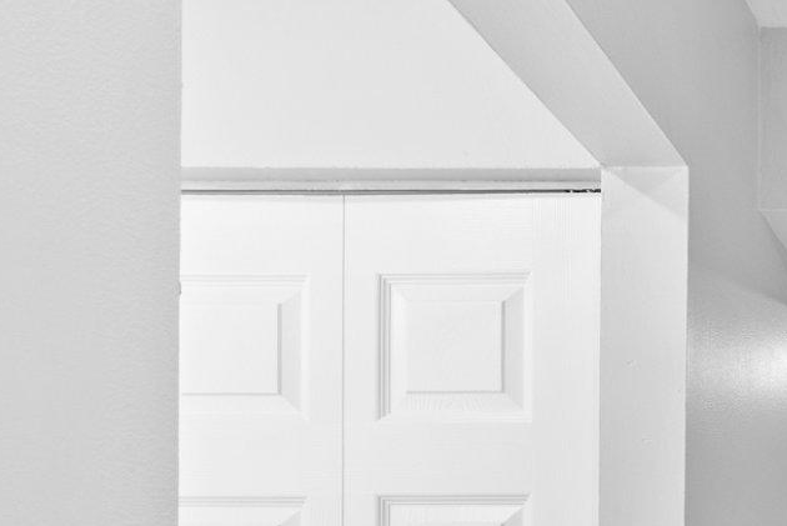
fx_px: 1138
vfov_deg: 23.4
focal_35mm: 52
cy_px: 664
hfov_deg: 29.4
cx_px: 1062
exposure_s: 1/8
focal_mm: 16
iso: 800
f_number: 8
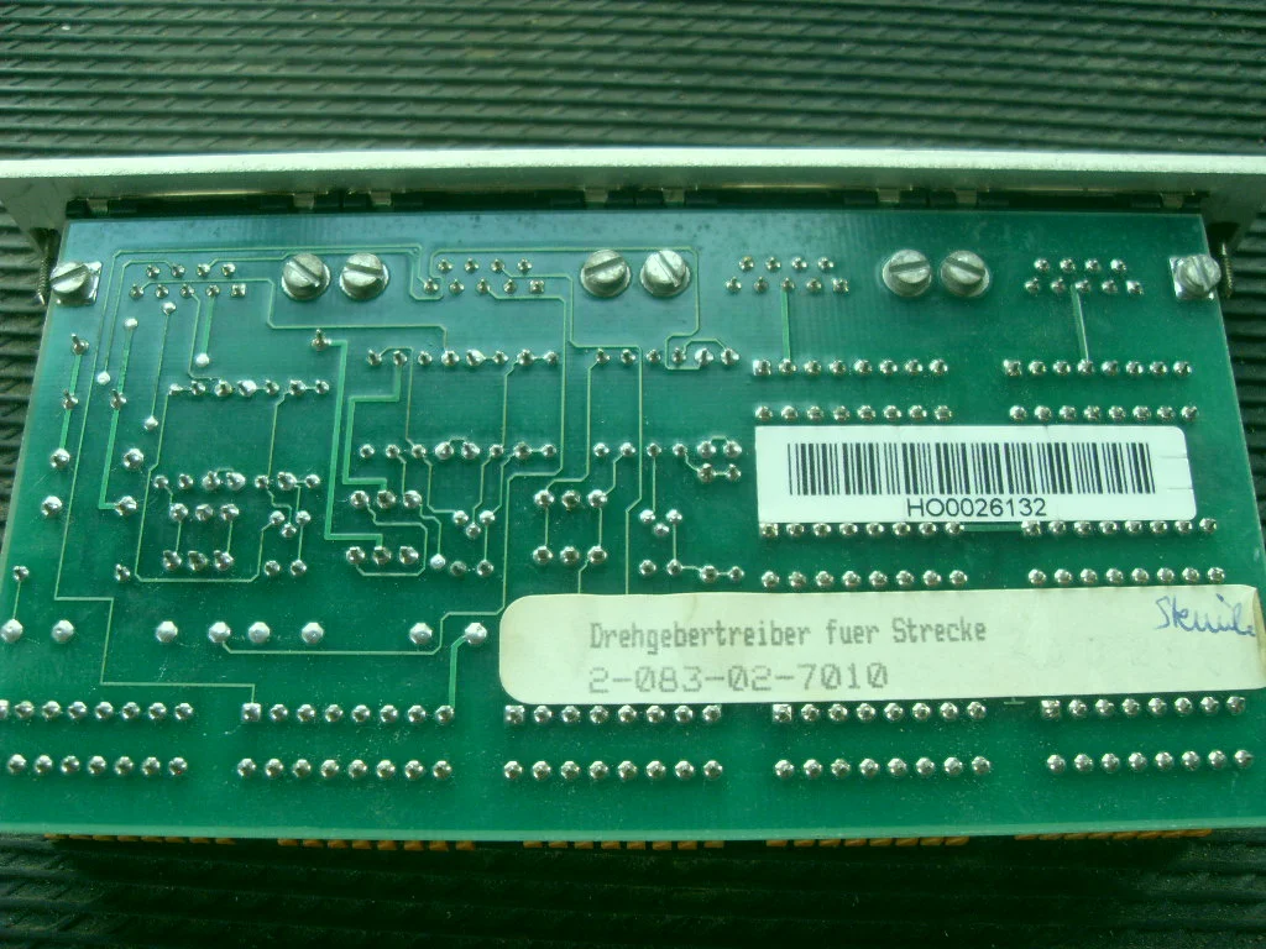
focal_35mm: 37
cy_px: 474
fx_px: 1353
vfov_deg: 38.7
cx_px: 633
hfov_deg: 50.1
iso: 100
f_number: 2.8
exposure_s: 1/60
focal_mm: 6.3
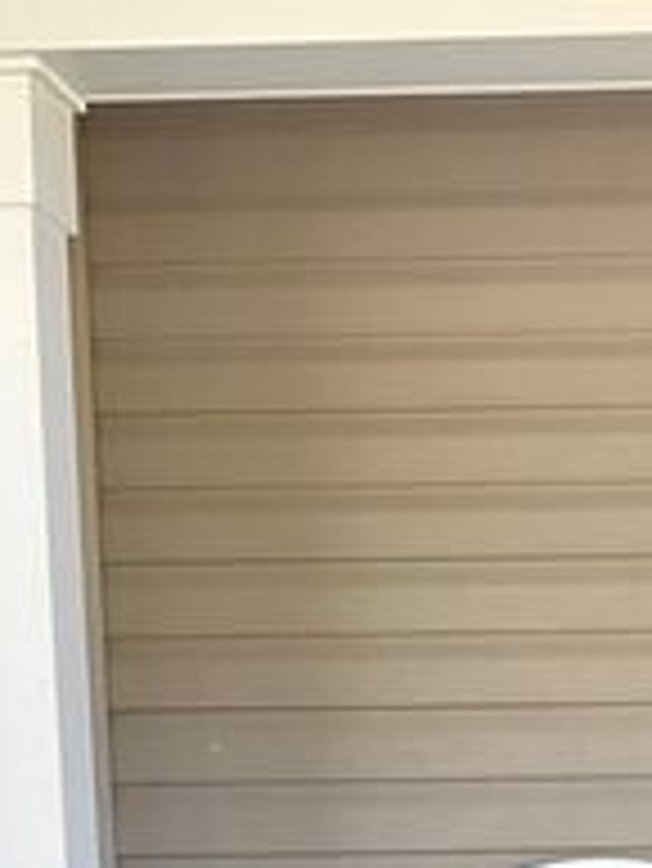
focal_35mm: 100
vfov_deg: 18.3
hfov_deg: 13.8
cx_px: 998
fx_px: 2509
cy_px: 1136
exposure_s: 1/442
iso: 16
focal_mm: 3
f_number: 1.8
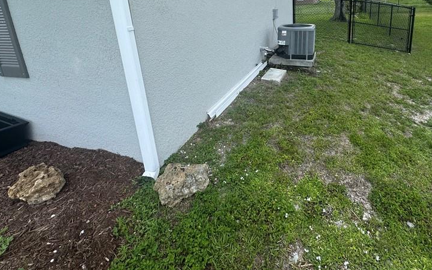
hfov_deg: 81.3
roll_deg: +3.3
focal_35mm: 21
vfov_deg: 53.8
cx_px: 260
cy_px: 58
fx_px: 247
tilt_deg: -13.5
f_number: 2.2
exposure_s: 1/997
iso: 50
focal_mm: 2.22
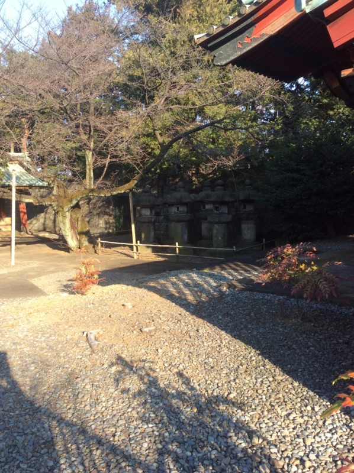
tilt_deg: -6.7
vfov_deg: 56.9
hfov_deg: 44.1
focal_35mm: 32
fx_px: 437
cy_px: 236
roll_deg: +1.3
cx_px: 177
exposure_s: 1/261
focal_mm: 3.3
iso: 32
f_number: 2.4
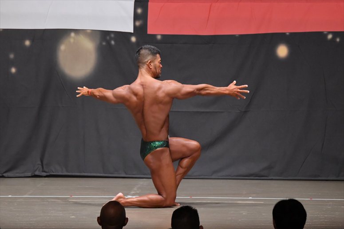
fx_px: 2149
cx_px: 172
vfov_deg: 6.1
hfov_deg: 9.2
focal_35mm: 225
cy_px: 114
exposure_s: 1/400
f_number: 5.6
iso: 6400
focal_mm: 150
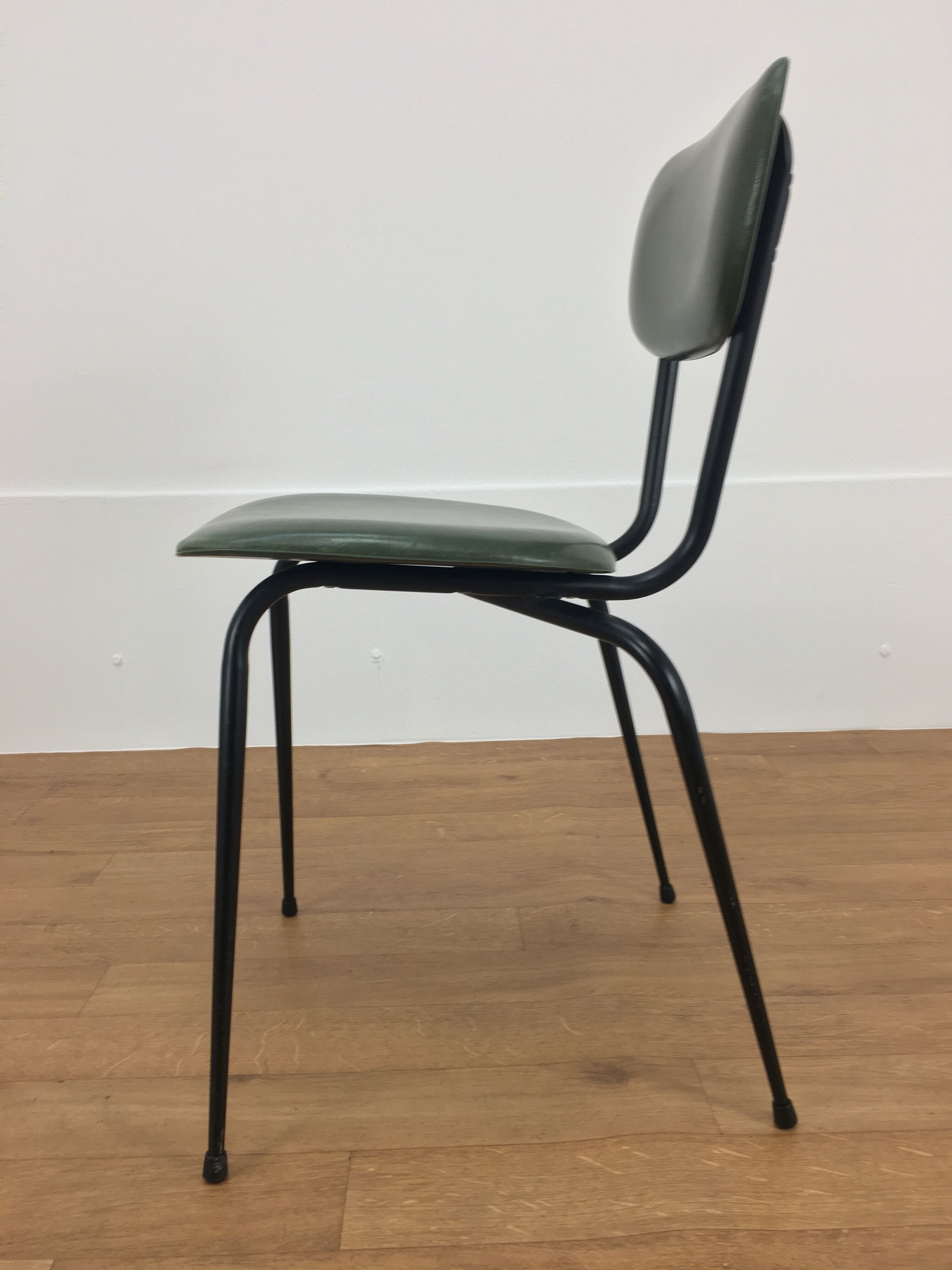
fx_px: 1063
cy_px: 635
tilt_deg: -10.7
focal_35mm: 29
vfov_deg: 61.7
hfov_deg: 48.2
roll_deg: +1.5
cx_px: 476
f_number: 2.2
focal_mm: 4.15
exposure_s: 1/33
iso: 32
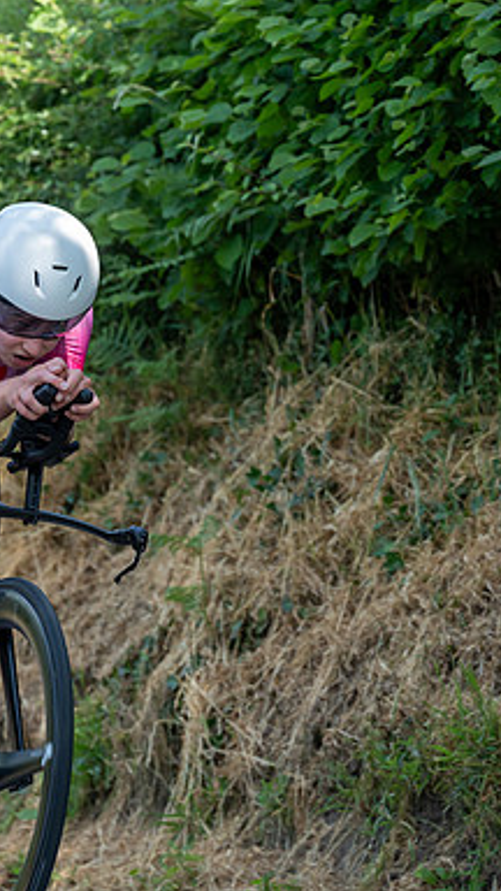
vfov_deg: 9.7
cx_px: 97
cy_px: 444
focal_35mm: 223
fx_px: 5267
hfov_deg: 5.4
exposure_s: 1/1000
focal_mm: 141
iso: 1000
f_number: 5
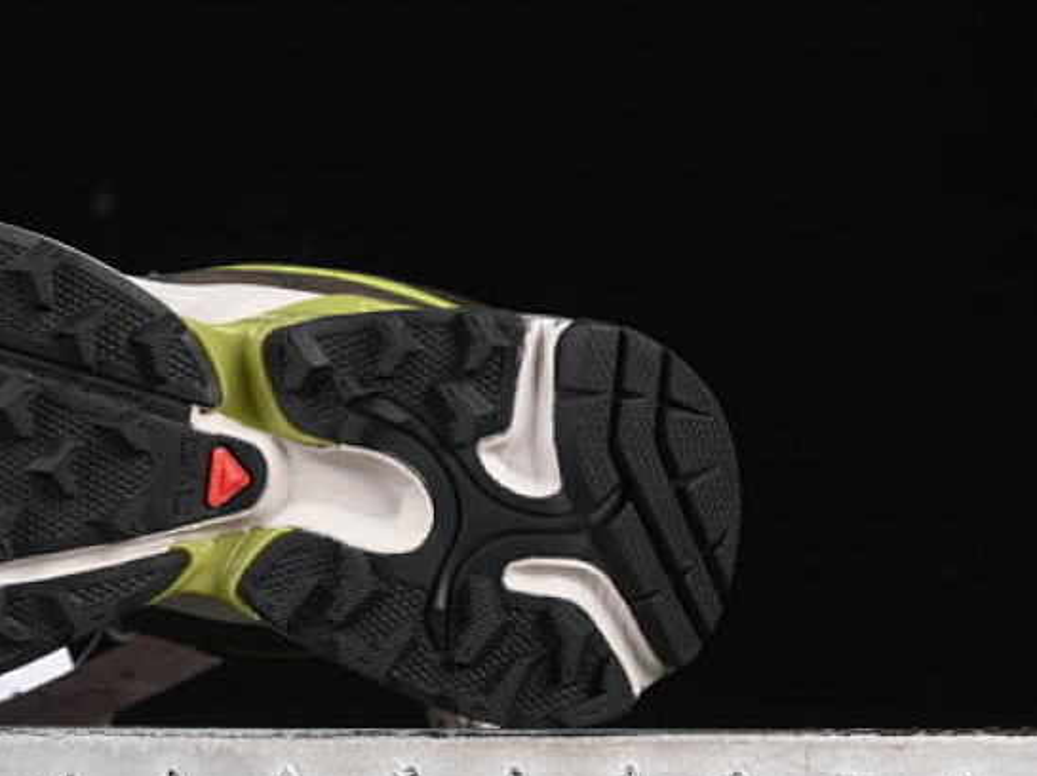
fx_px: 4281
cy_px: 301
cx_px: 82
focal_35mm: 143
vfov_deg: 10.4
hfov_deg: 13.7
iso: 160
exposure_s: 1/60
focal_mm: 50
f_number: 6.3
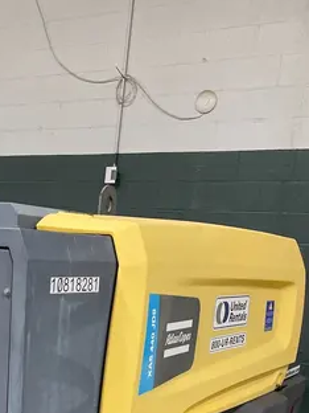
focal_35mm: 61
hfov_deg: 22.9
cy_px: 431
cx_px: -13
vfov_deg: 29.2
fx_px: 726
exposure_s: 1/60
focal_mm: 4.2
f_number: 1.6
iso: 200
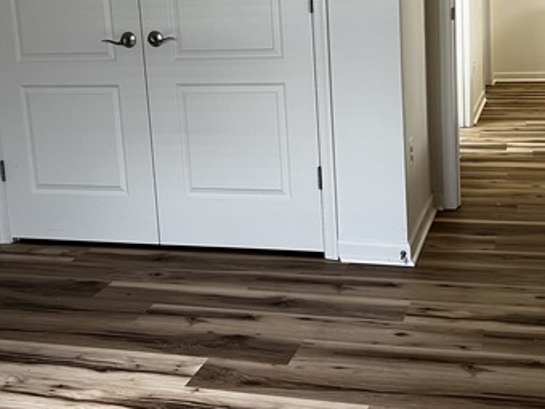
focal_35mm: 51
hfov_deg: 37.4
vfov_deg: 28.0
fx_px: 803
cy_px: 87
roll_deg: +3.2
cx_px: 318
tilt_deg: -7.7
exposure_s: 1/60
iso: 100
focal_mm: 5.7
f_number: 1.5
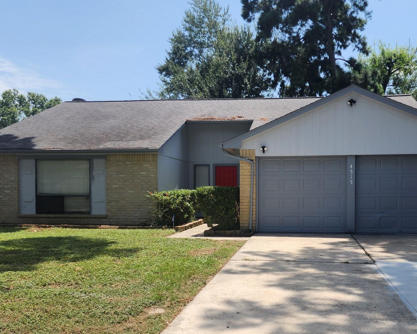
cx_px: 253
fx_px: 444
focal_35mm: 36
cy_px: 198
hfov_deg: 49.9
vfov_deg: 41.0
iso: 12
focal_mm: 6.4
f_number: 1.8
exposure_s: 1/859
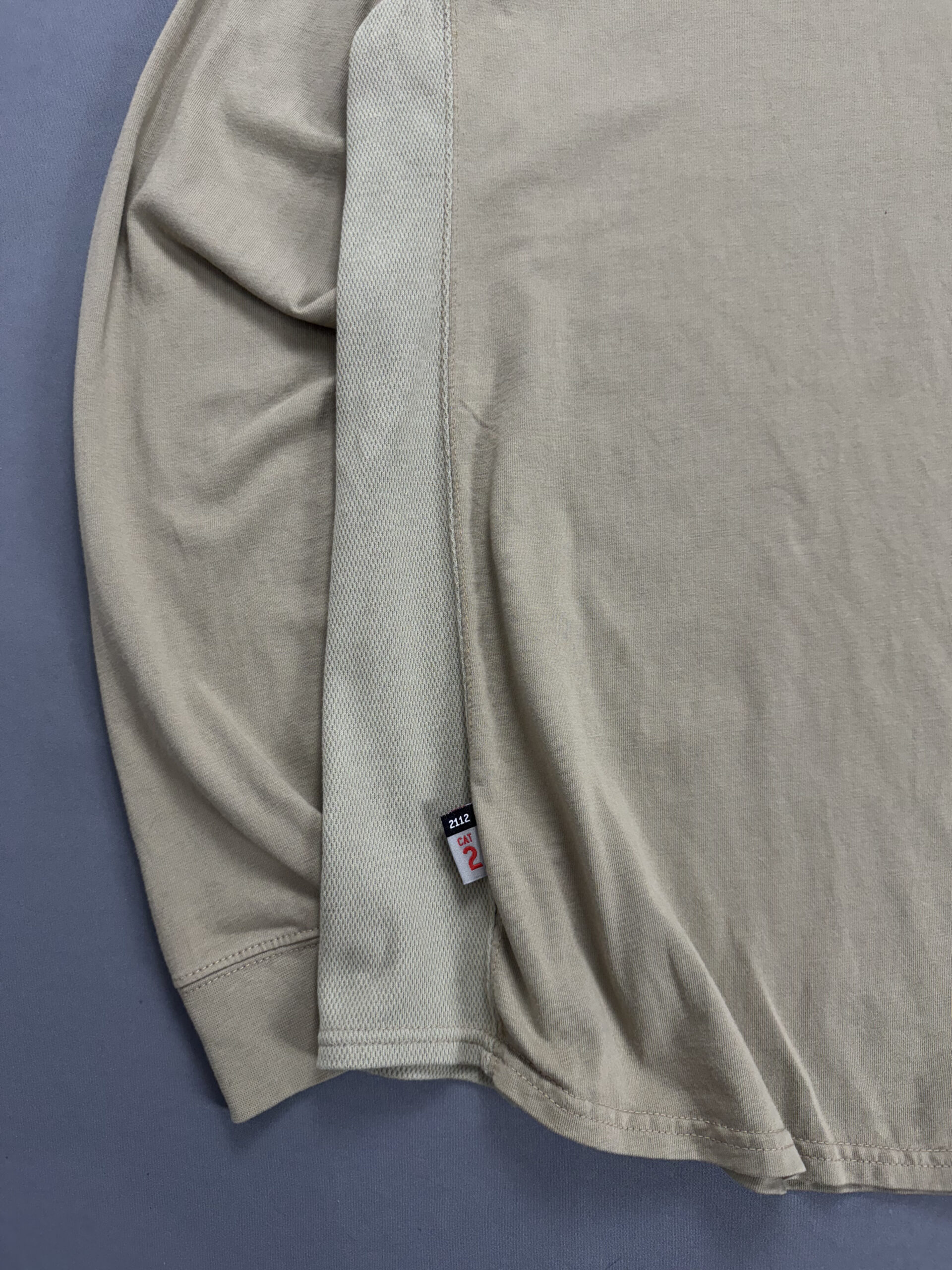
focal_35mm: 24
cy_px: 635
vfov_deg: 71.6
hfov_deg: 56.8
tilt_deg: -83.7
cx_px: 476
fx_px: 880
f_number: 1.78
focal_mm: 6.76
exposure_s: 1/120
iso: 160
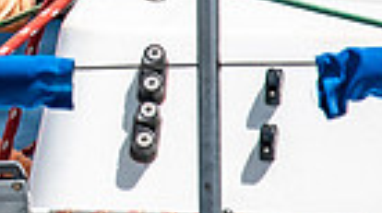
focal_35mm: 1986
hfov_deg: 1.1
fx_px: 20078
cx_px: -299
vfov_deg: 0.6
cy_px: -181
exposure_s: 1/4000
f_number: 5.6
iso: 320
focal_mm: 300
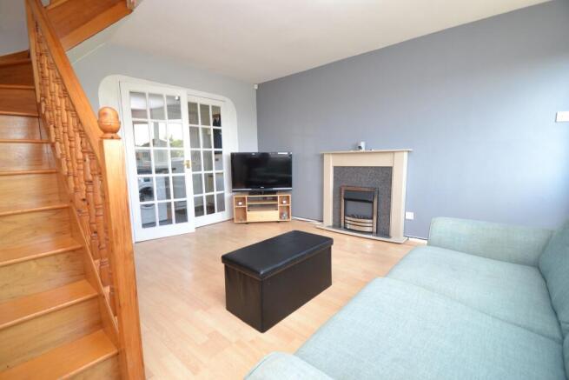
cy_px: 190
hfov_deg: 100.4
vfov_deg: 77.4
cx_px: 284
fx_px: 237
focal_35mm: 15
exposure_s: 1/80
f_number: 4.5
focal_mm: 10
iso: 400
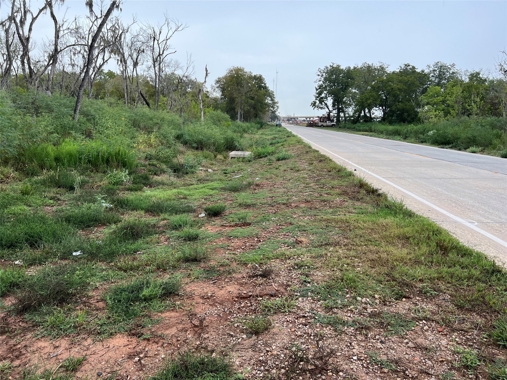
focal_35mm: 26
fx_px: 381
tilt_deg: -10.4
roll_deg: -0.8
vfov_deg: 53.1
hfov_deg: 67.3
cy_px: 190
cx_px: 254
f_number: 1.5
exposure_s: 1/121
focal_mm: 5.7
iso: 40
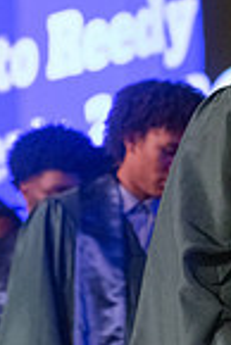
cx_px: 329
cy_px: 69
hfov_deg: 4.8
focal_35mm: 285
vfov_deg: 7.2
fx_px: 2736
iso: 16000
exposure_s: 1/1000
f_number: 2.8
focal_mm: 92
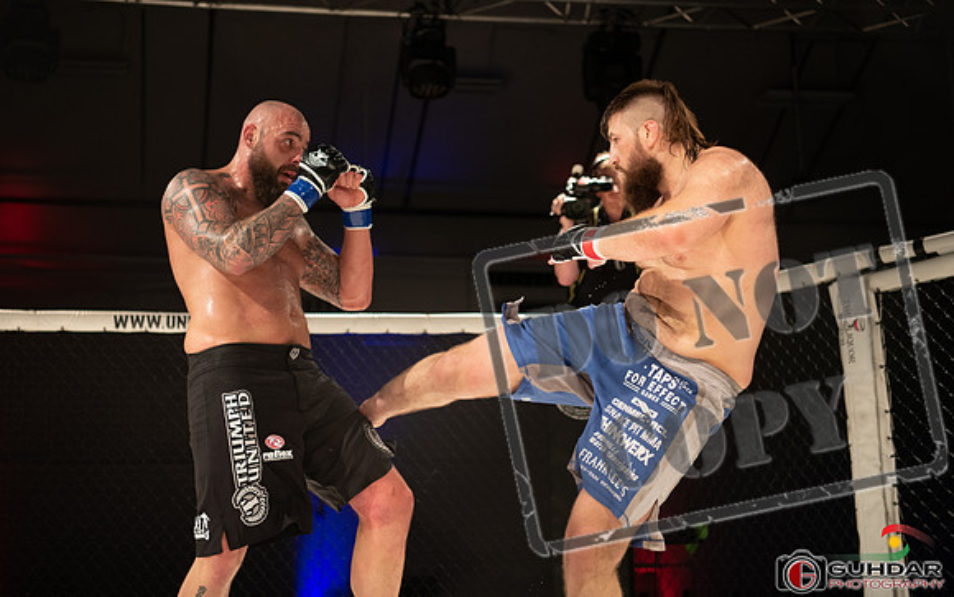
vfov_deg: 22.5
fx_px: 1497
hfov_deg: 35.3
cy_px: 251
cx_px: 436
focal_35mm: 58
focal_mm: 52
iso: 1250
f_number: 2.8
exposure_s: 1/1000
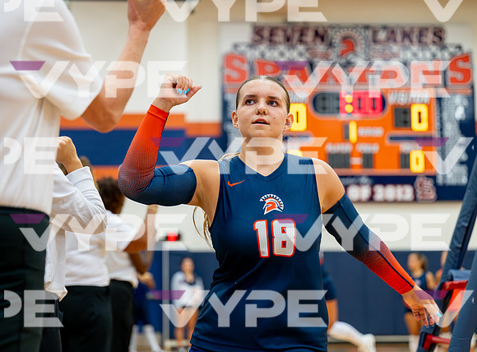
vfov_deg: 19.0
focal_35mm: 77
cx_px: 224
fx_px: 1054
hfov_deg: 25.5
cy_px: 176
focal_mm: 71
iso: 4000
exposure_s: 1/800
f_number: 2.8
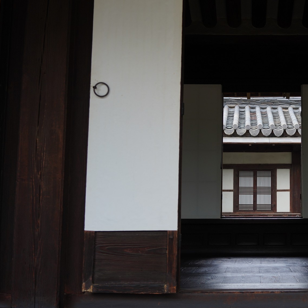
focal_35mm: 52
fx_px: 523
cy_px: 145
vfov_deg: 32.8
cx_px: 266
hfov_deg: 31.5
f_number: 5
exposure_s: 1/100
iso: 400
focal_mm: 35
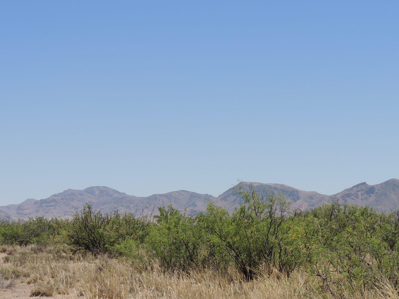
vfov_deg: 18.2
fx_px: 934
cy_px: 191
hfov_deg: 24.0
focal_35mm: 81
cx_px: 257
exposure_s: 1/1250
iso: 100
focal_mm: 9.8
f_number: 3.7
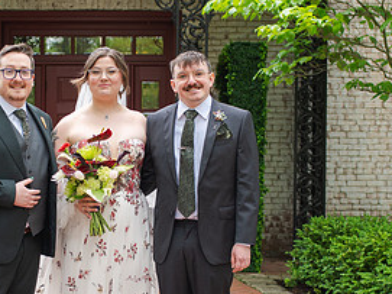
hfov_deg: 22.9
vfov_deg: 17.3
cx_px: 111
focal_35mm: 85
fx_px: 962
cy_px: 215
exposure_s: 1/320
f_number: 3.2
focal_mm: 35
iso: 180
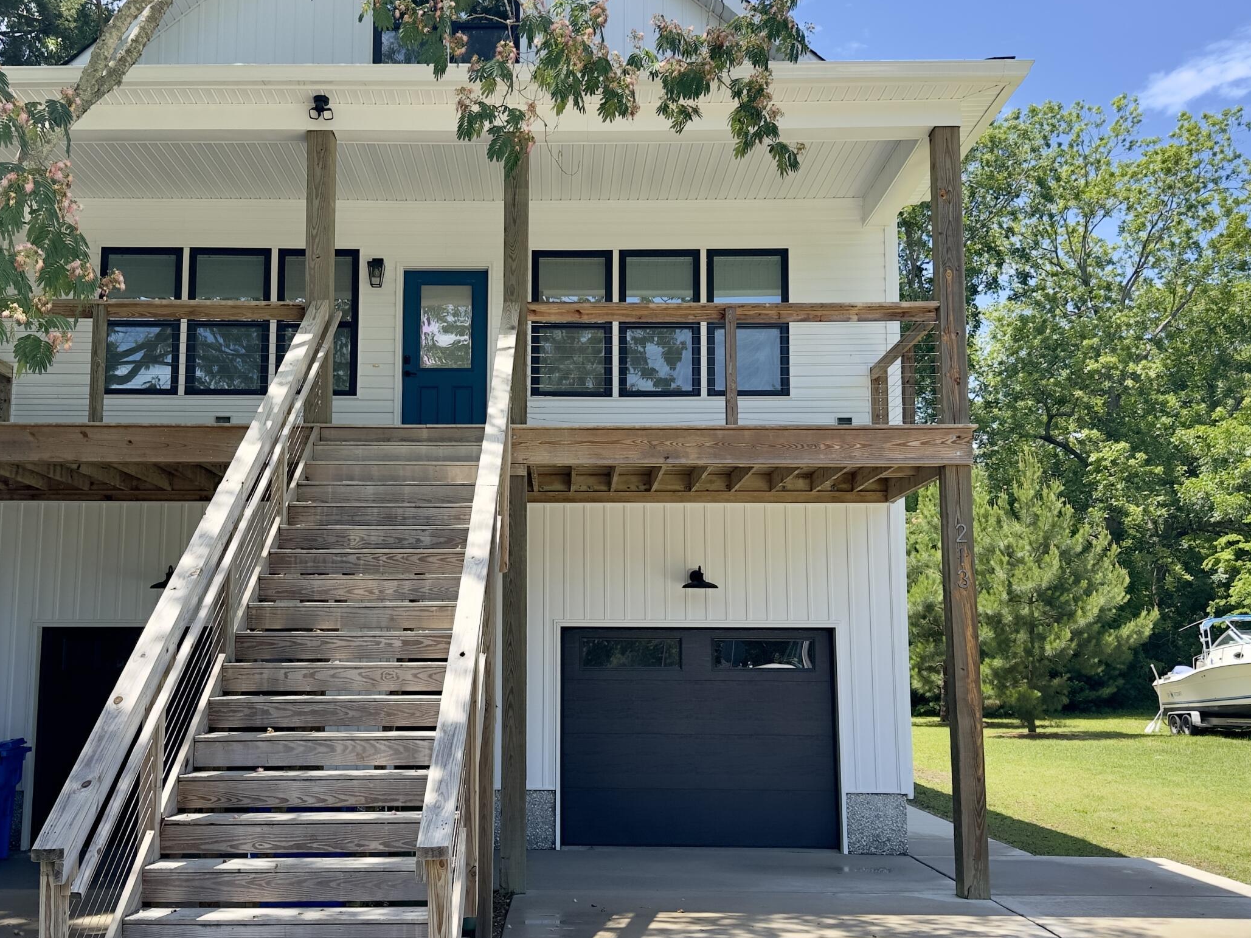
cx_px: 556
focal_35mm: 35
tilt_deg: +8.0
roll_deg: +0.7
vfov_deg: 40.7
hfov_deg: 52.5
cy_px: 503
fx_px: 1265
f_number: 1.78
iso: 80
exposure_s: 1/1495
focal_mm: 6.86
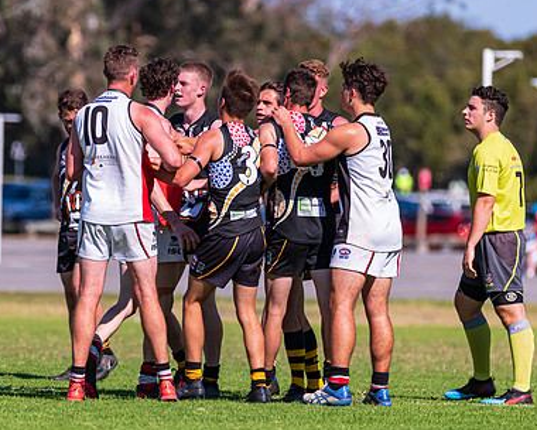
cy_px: 237
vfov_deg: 2.2
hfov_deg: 2.8
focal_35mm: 700
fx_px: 11125
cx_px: 209
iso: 800
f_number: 6.3
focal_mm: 450
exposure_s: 1/3200
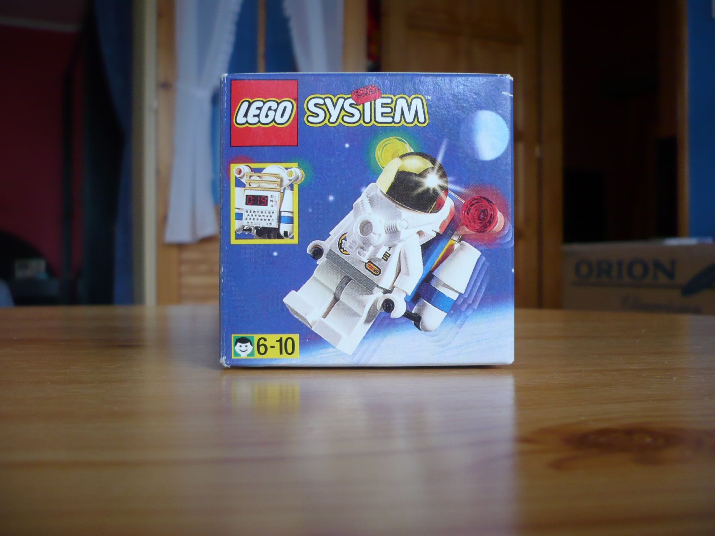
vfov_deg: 40.7
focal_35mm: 35
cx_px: 358
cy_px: 268
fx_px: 723
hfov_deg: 52.6
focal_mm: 5.8
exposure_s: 1/25
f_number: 2.8
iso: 100
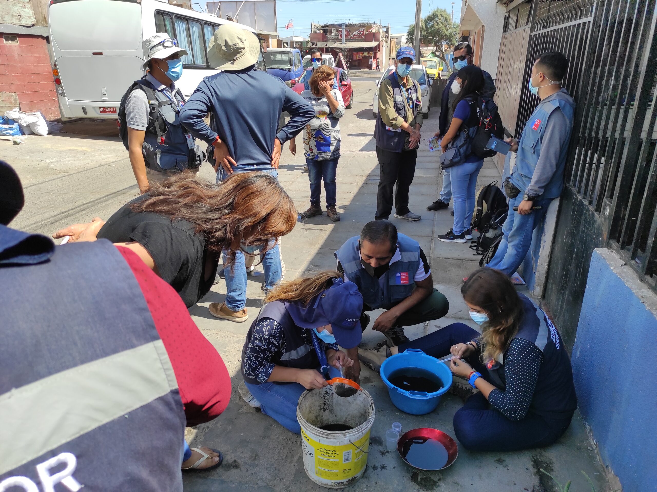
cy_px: 246
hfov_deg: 69.4
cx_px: 328
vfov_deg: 54.8
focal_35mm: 25
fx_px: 474
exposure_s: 1/1196
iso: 100
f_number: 1.89
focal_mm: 5.43
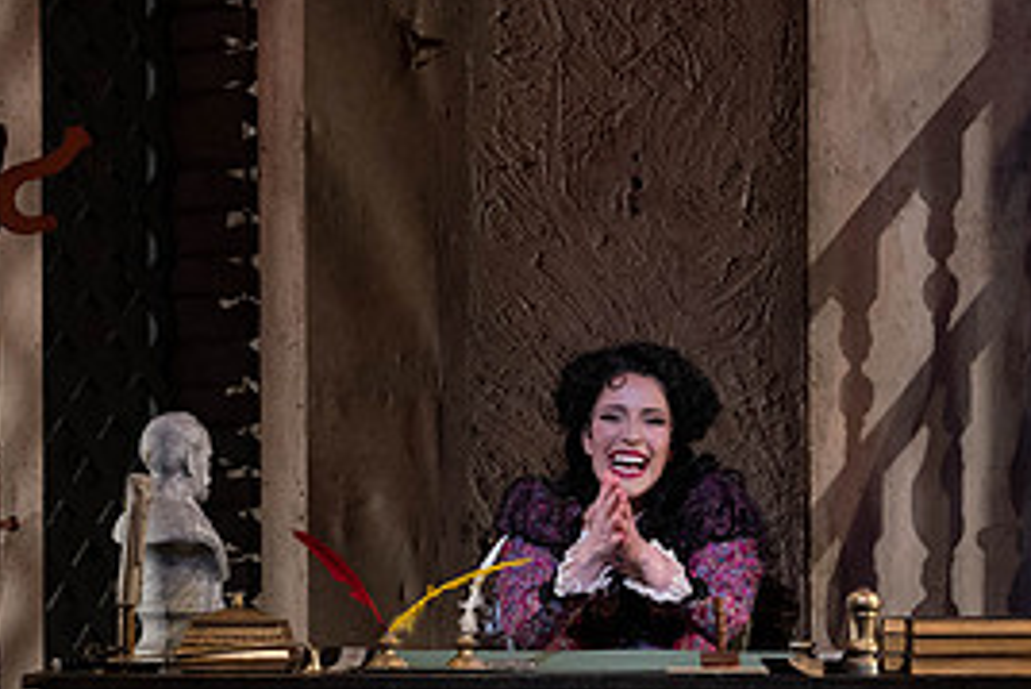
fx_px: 12407
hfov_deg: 4.8
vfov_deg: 3.2
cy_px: 506
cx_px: 373
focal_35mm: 433
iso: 3200
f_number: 7.1
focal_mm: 200
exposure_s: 1/250
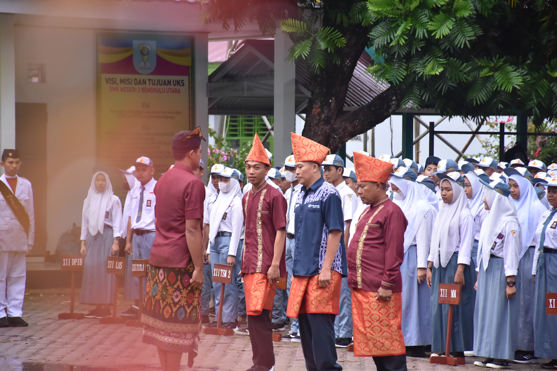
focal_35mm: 210
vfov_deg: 6.5
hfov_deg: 9.8
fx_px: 3250
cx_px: 278
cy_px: 186
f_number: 5.6
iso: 1000
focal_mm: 140
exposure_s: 1/400
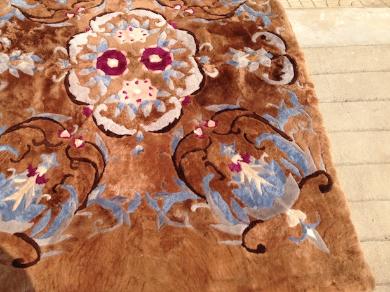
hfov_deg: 43.6
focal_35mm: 43
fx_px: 484
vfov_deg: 33.5
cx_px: 149
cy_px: 121
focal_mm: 4.12
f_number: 2.4
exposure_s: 1/1290
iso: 50
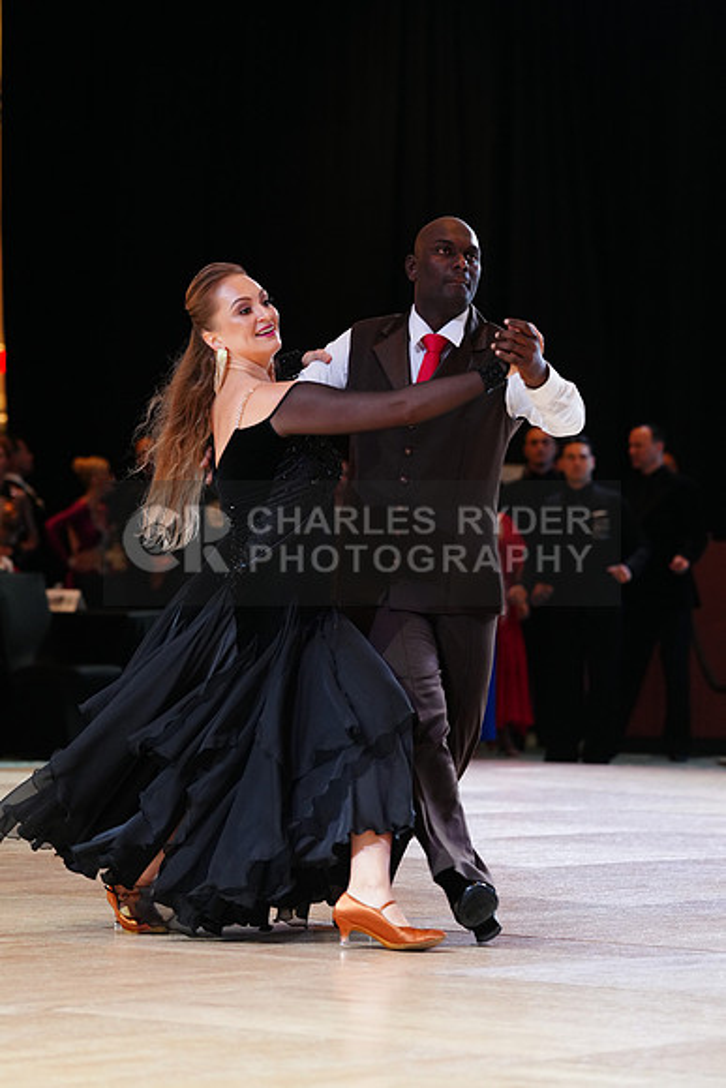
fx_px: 4383
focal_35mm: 145
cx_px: 363
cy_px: 544
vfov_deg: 14.2
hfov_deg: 9.5
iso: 2500
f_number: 4
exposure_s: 1/250
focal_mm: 145
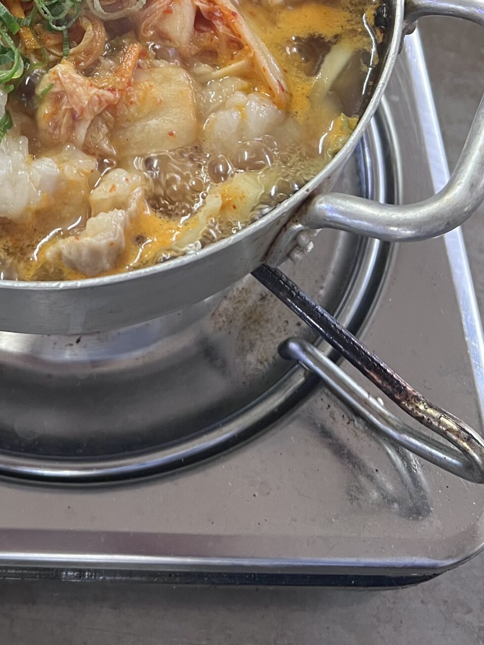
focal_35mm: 51
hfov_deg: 27.6
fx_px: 951
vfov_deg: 34.8
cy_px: 34
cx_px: 51
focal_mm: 5.7
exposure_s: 1/60
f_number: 1.5
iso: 125
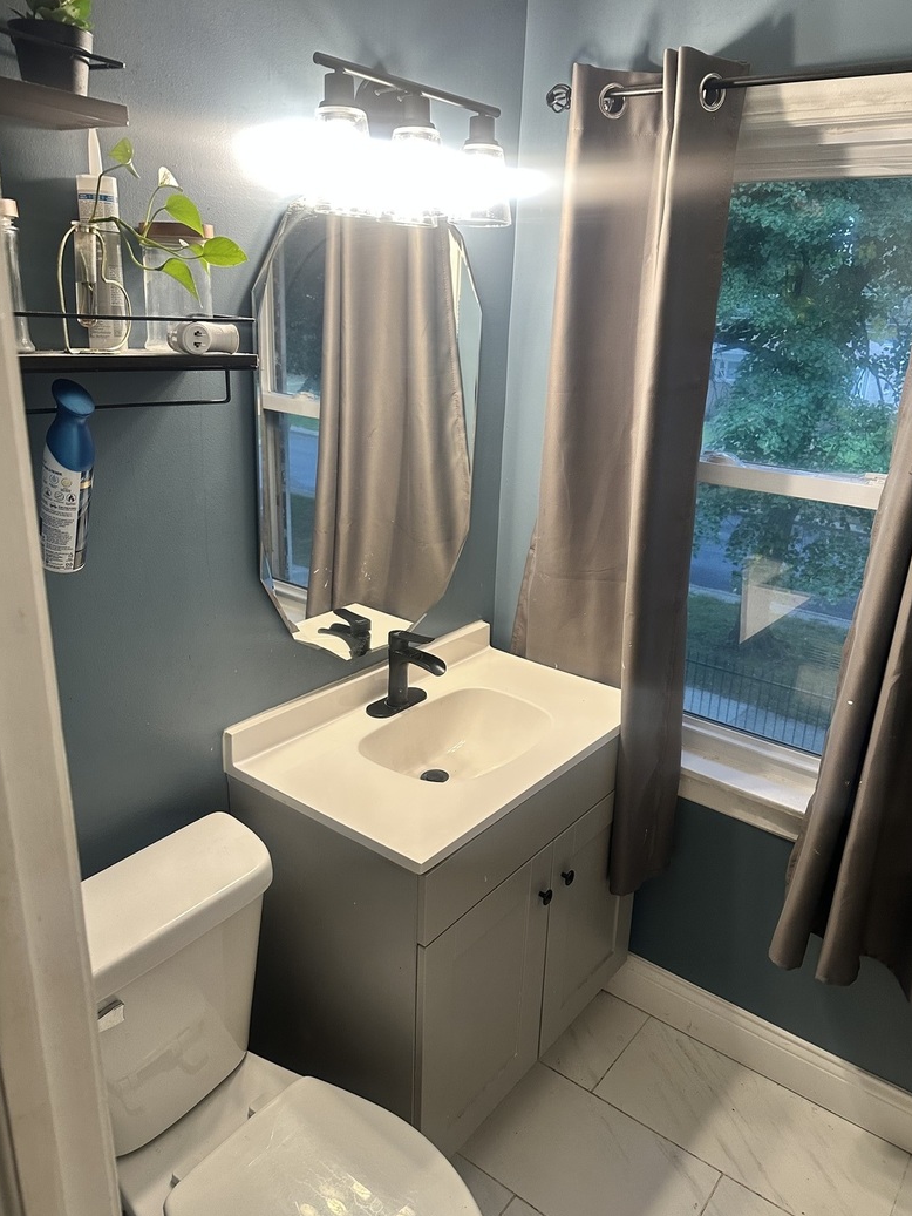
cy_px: 614
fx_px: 878
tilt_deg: -18.8
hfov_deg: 54.9
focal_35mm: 25
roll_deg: -3.2
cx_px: 471
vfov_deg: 69.4
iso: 250
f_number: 1.78
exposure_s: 1/60
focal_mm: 6.86
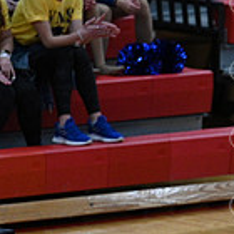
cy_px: 307
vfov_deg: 2.5
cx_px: 471
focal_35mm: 703
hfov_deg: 2.5
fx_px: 5376
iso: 4000
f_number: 4
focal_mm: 200
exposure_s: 1/400
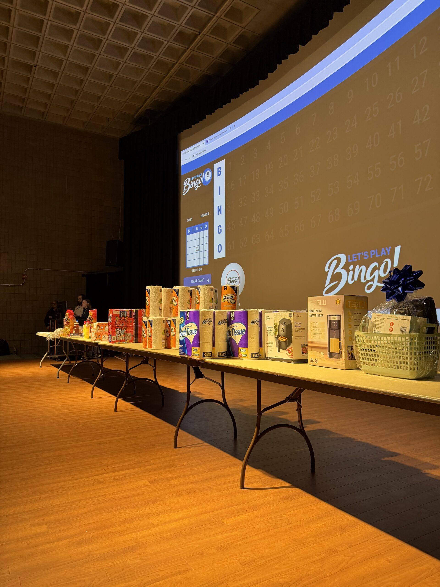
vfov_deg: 71.6
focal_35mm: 24
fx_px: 407
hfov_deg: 56.8
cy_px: 294
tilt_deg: +3.4
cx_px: 220
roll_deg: +0.1
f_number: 1.78
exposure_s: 1/60
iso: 200
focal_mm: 6.76
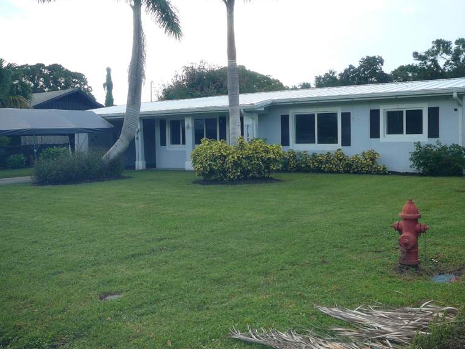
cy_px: 170
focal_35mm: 37
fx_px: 497
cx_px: 244
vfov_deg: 38.7
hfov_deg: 50.1
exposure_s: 1/400
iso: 80
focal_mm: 5.2
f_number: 2.8
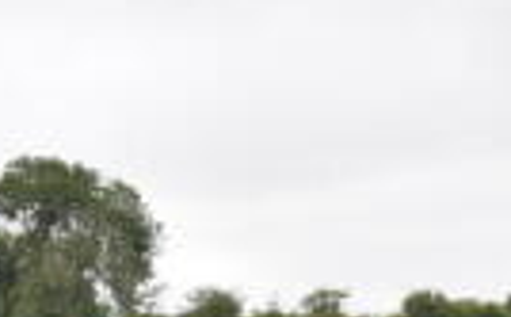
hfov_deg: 21.3
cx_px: -334
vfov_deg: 16.7
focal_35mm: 75
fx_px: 1042
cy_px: 353
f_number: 8
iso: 400
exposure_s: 1/320
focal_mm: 10
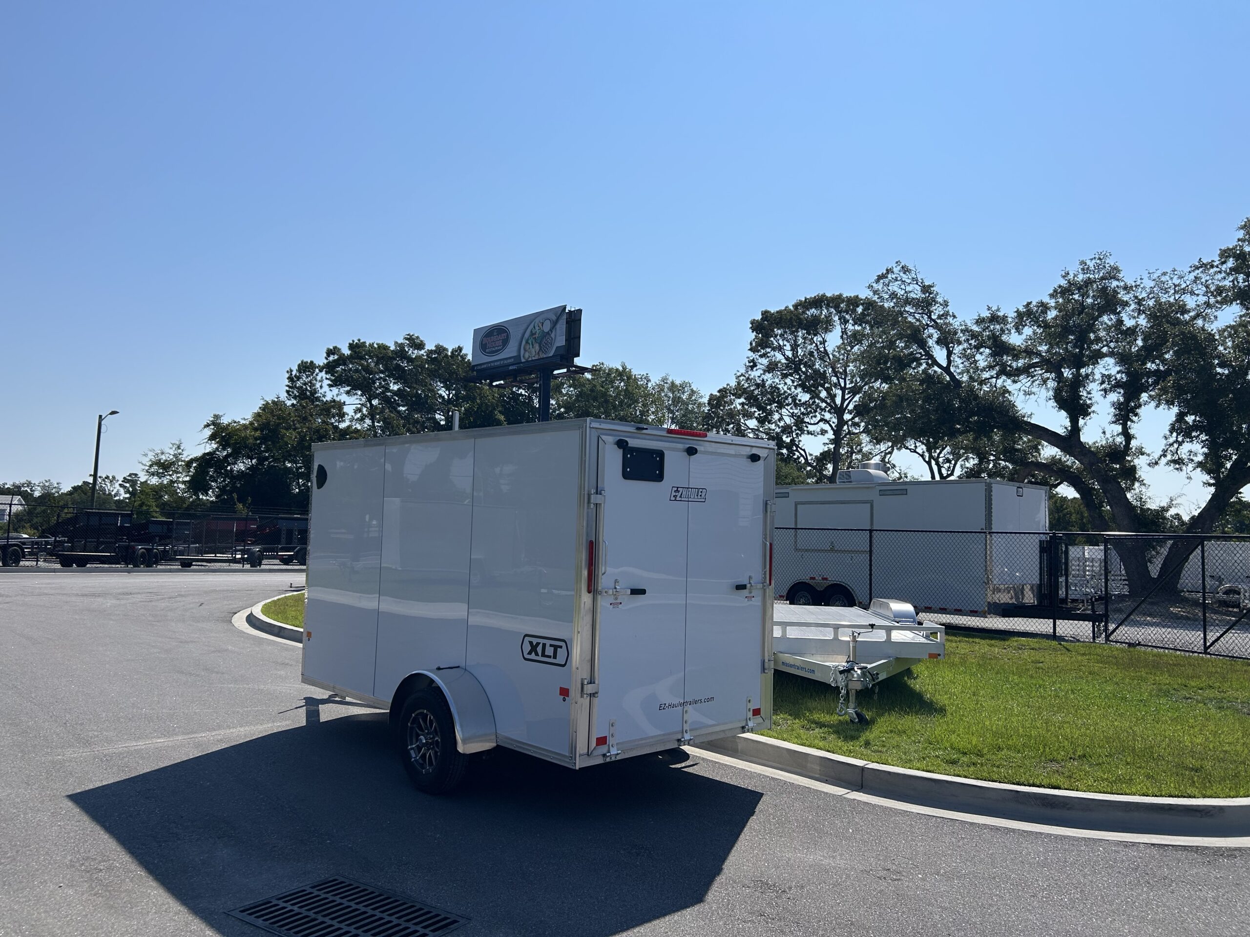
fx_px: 939
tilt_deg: +5.1
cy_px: 468
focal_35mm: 26
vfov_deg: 53.1
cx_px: 625
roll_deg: -2.1
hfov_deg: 67.3
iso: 50
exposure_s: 1/8000
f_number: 1.5
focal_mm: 5.7
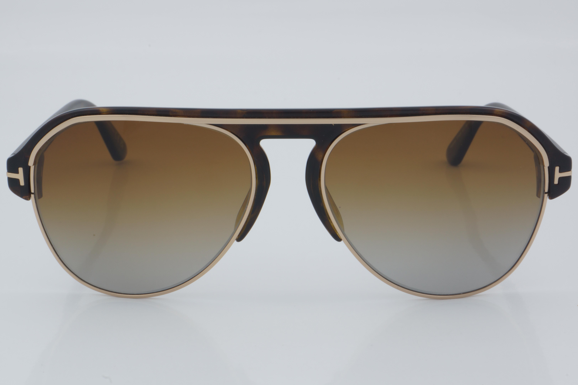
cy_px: 192
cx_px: 289
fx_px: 1324
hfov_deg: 24.6
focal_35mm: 82
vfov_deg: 16.6
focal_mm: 55
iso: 100
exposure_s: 1/4
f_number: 32
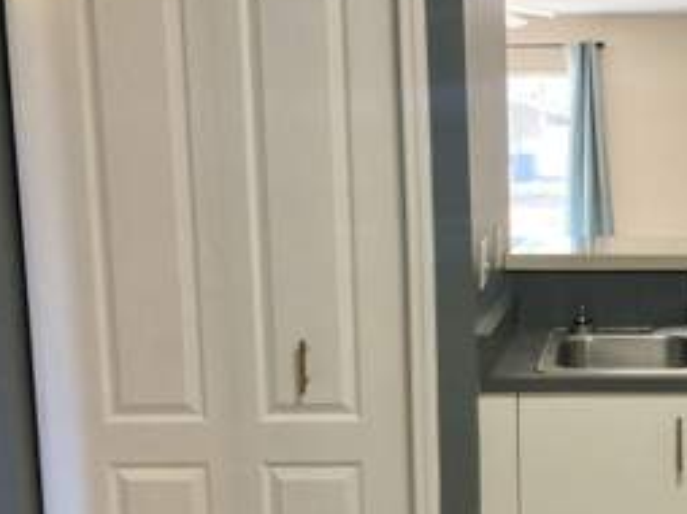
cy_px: 272
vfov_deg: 27.5
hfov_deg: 34.3
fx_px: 1051
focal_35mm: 53
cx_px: 614
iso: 125
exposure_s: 1/60
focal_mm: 3.99
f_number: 1.8
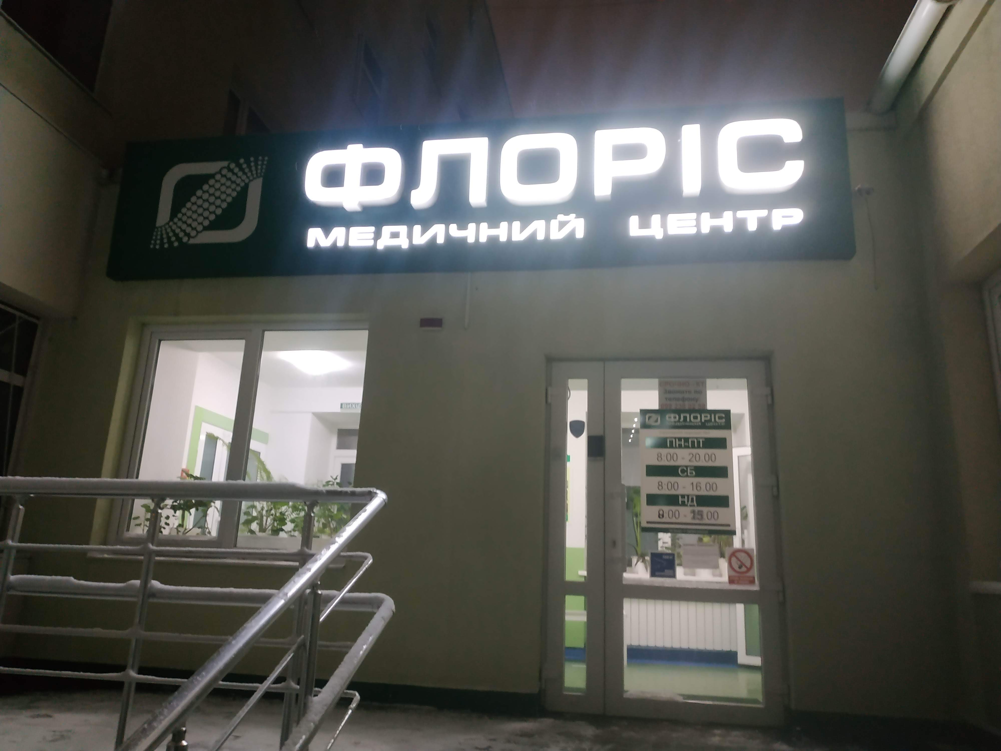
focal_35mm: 24
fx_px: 694
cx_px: 500
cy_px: 376
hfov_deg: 71.6
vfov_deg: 56.8
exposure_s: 1/20
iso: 800
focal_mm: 3.94
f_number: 1.9
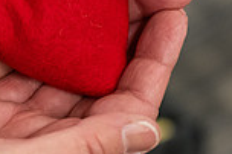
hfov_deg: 10.7
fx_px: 1230
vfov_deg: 7.2
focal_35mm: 191
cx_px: -3
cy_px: 7
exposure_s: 1/160
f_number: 3.2
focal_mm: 50
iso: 1600
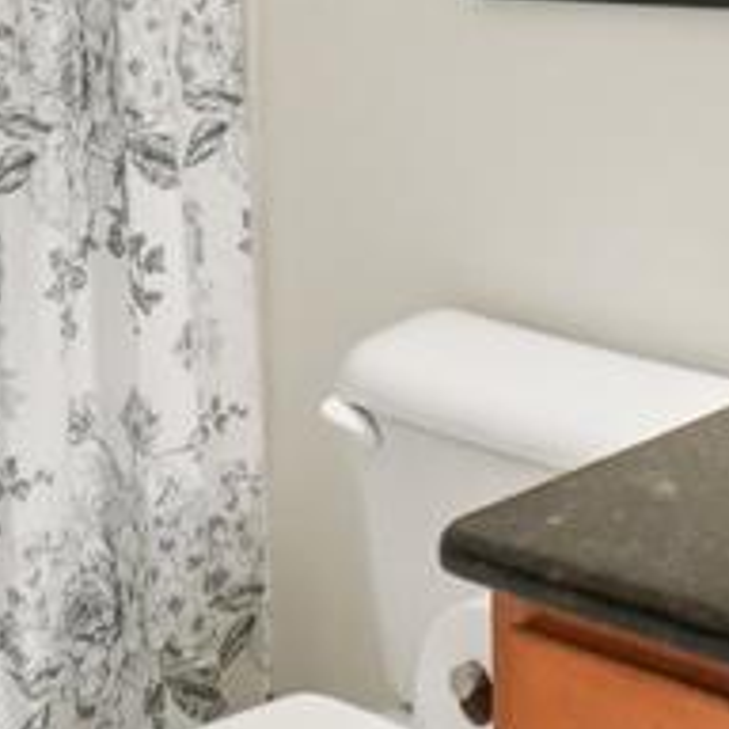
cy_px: -118
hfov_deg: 23.6
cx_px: 820
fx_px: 1620
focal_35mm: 68
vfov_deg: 23.4
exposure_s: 1/30
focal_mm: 10
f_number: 8
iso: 2000
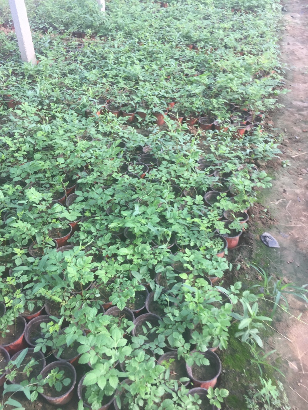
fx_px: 344
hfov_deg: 48.2
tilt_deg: -39.3
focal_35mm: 29
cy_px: 205
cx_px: 154
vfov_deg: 61.7
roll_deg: -1.7
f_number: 2.2
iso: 40
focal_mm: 4.15
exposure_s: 1/100
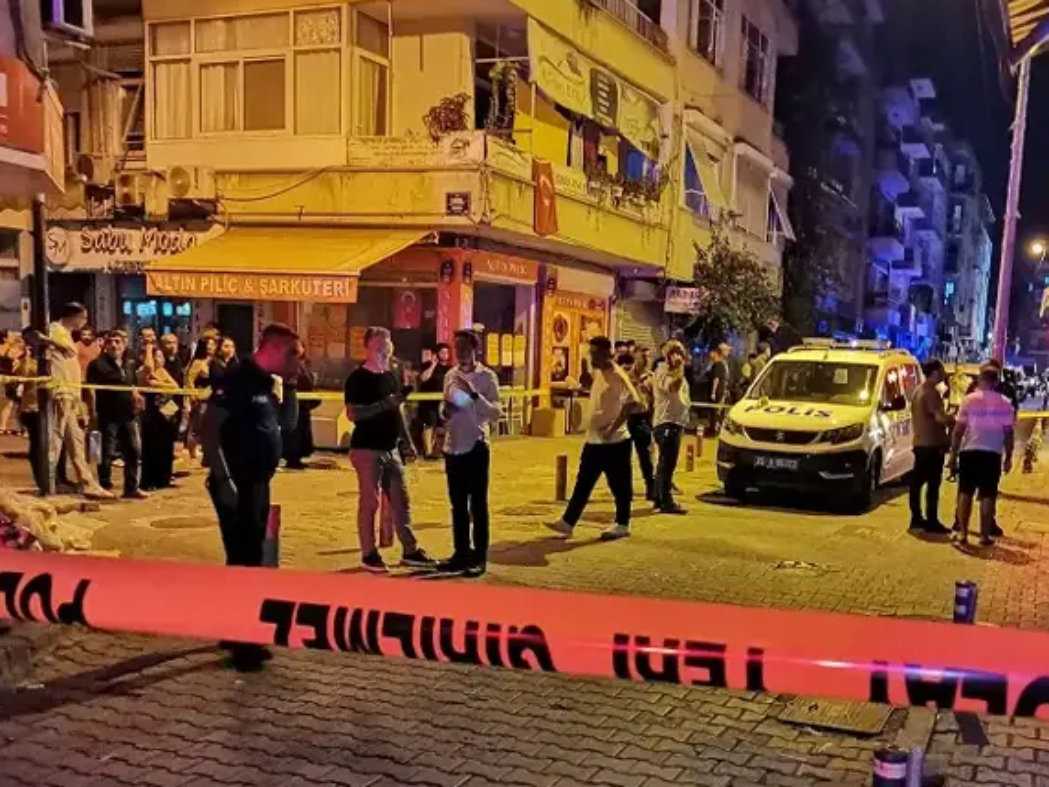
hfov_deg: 52.0
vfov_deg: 40.4
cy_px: 496
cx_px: 666
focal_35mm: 35
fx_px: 1061
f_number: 1.8
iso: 1600
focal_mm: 4.75
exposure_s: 1/25
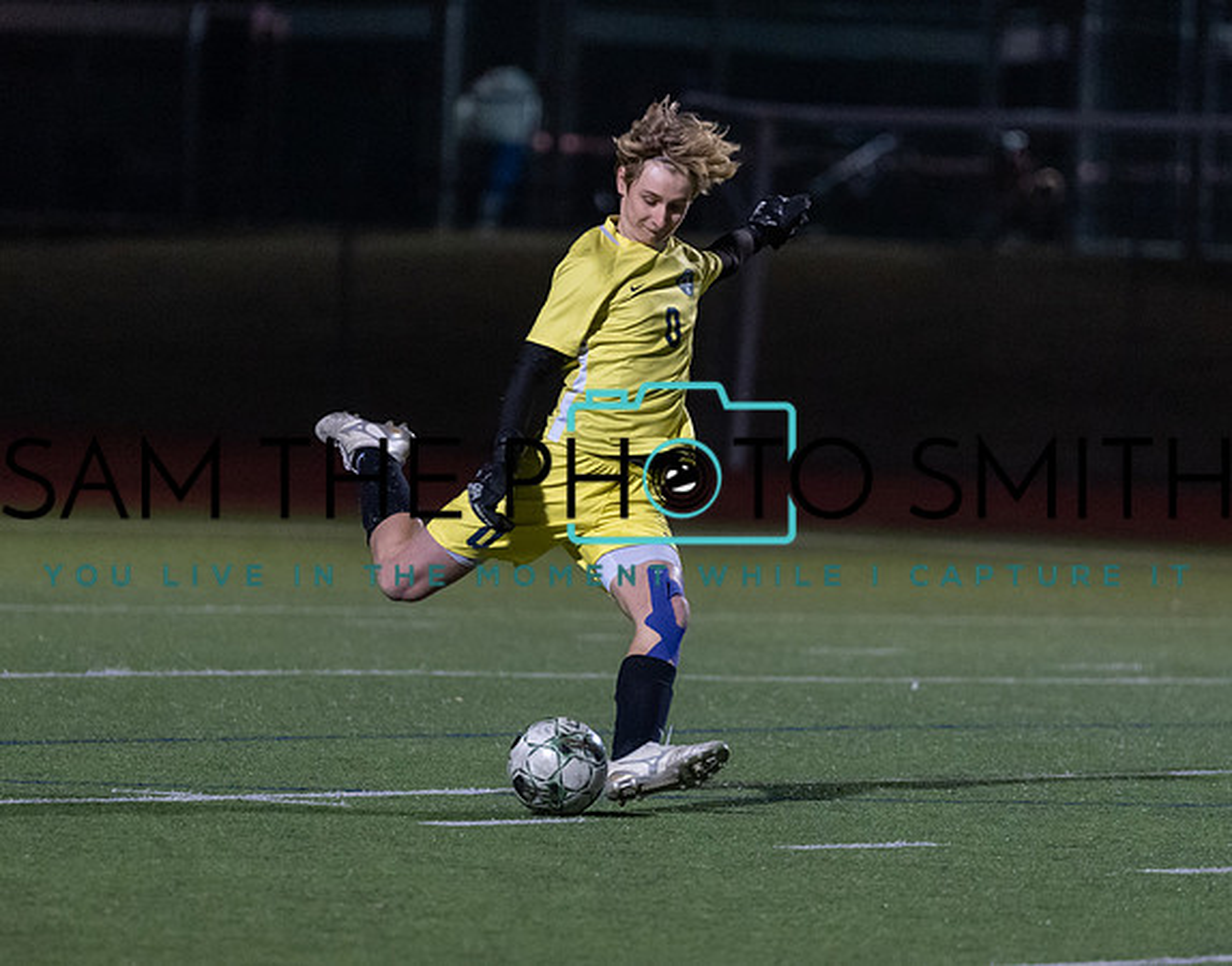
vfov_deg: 4.0
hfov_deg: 5.2
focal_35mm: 378
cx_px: 609
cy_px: 472
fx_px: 13670
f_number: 2.8
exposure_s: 1/1000
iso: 3200
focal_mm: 200
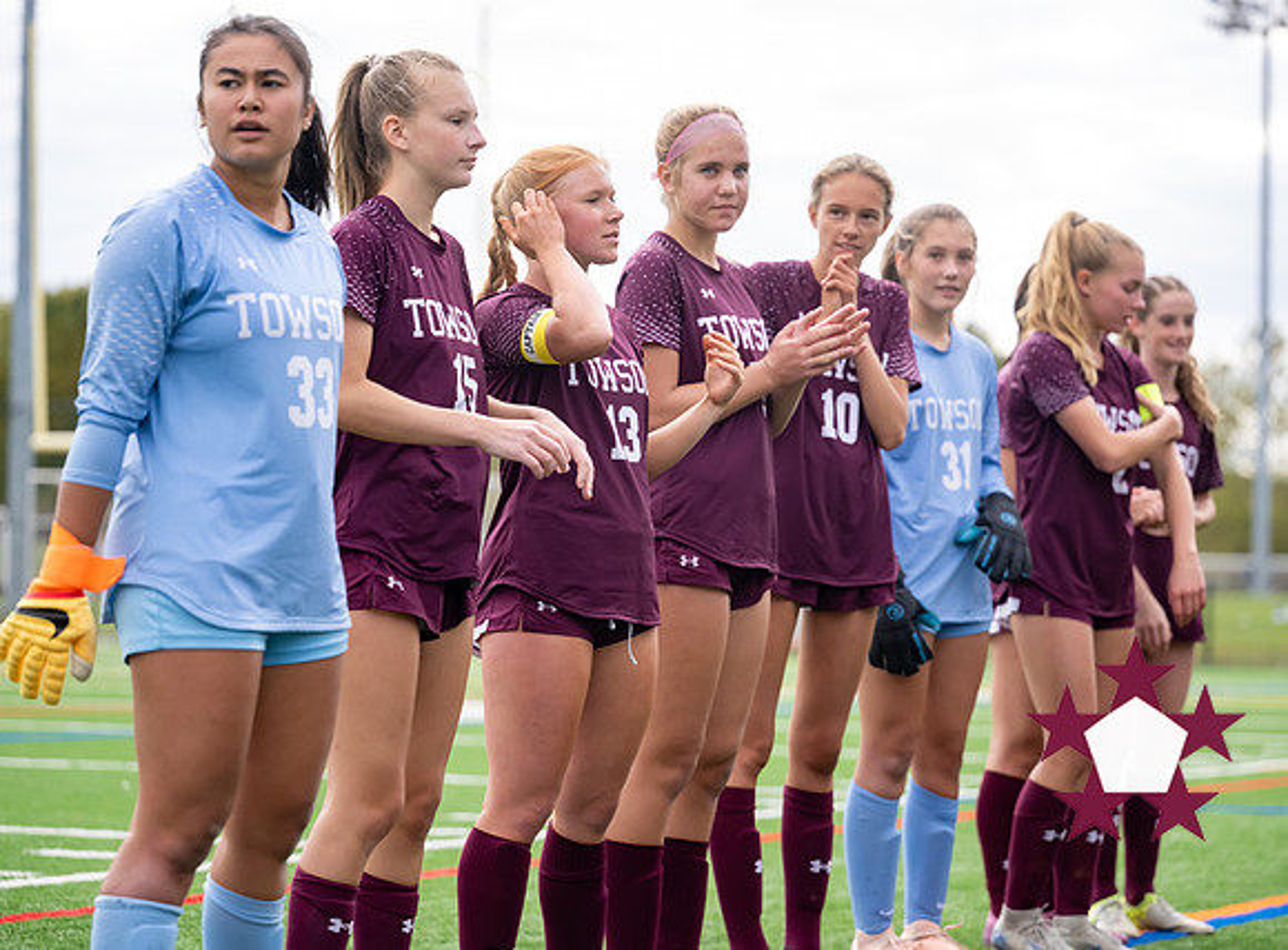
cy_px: 482
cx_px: 634
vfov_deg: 13.1
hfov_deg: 17.7
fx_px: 4127
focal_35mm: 112
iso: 1250
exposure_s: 1/3200
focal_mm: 101
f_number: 2.8
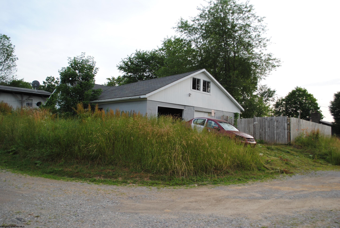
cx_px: 170
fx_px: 284
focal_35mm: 30
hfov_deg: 61.8
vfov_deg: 43.8
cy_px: 114
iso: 100
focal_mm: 20
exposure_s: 1/200
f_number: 5
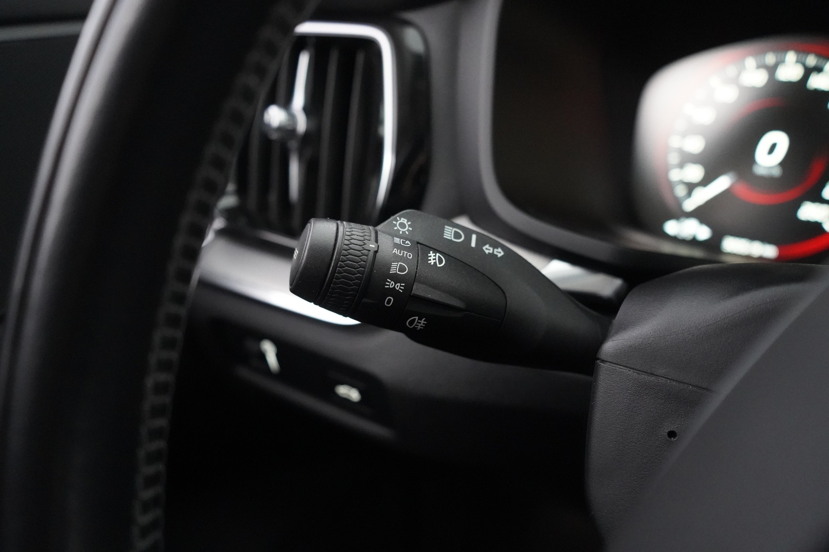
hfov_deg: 65.5
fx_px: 645
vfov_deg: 46.4
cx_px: 414
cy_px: 276
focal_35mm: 28
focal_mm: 28
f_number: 3.5
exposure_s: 1/60
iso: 12800
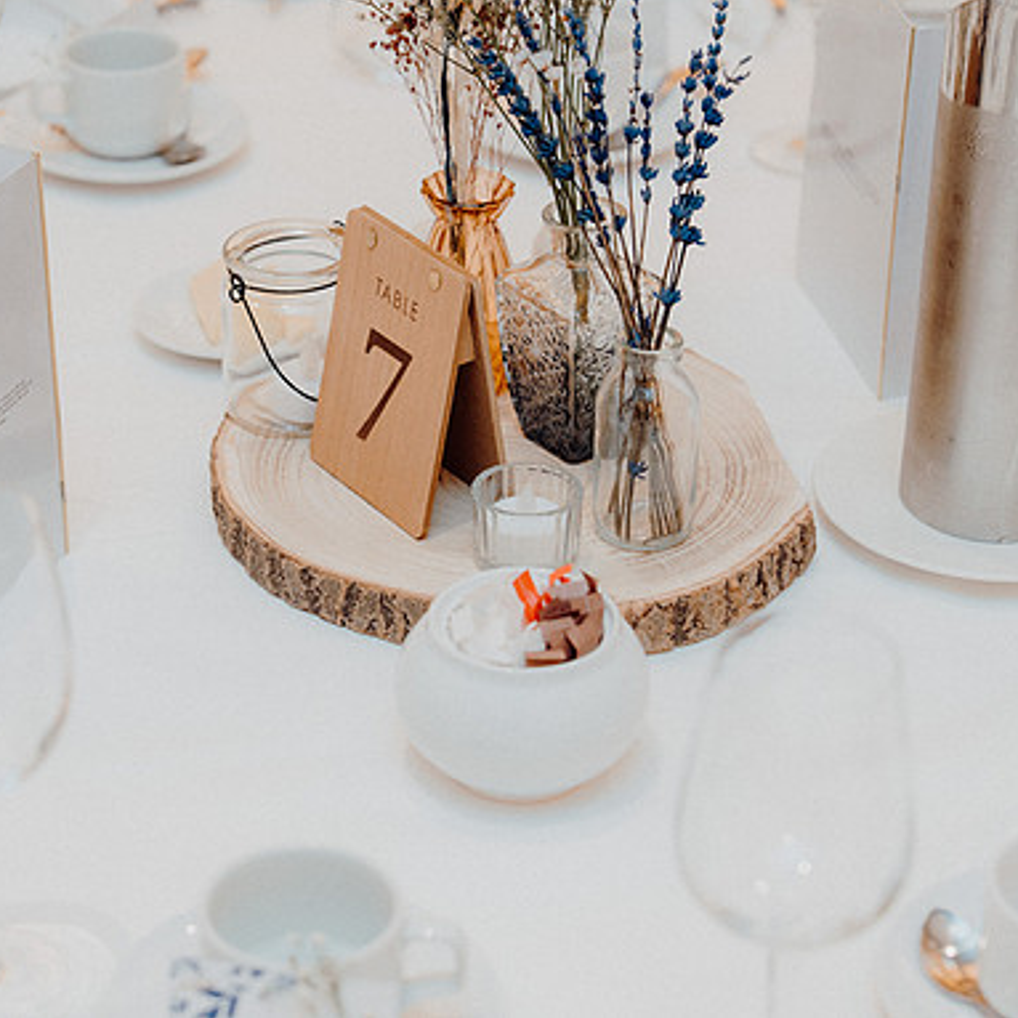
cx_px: 393
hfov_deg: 19.3
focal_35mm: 90
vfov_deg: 19.3
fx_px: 2994
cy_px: 506
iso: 1600
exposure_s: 1/160
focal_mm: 70
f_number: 3.5
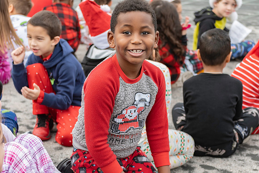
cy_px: 86
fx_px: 594
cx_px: 130
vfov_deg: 16.6
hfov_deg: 24.6
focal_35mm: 82
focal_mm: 55
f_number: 4
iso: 320
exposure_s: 1/250
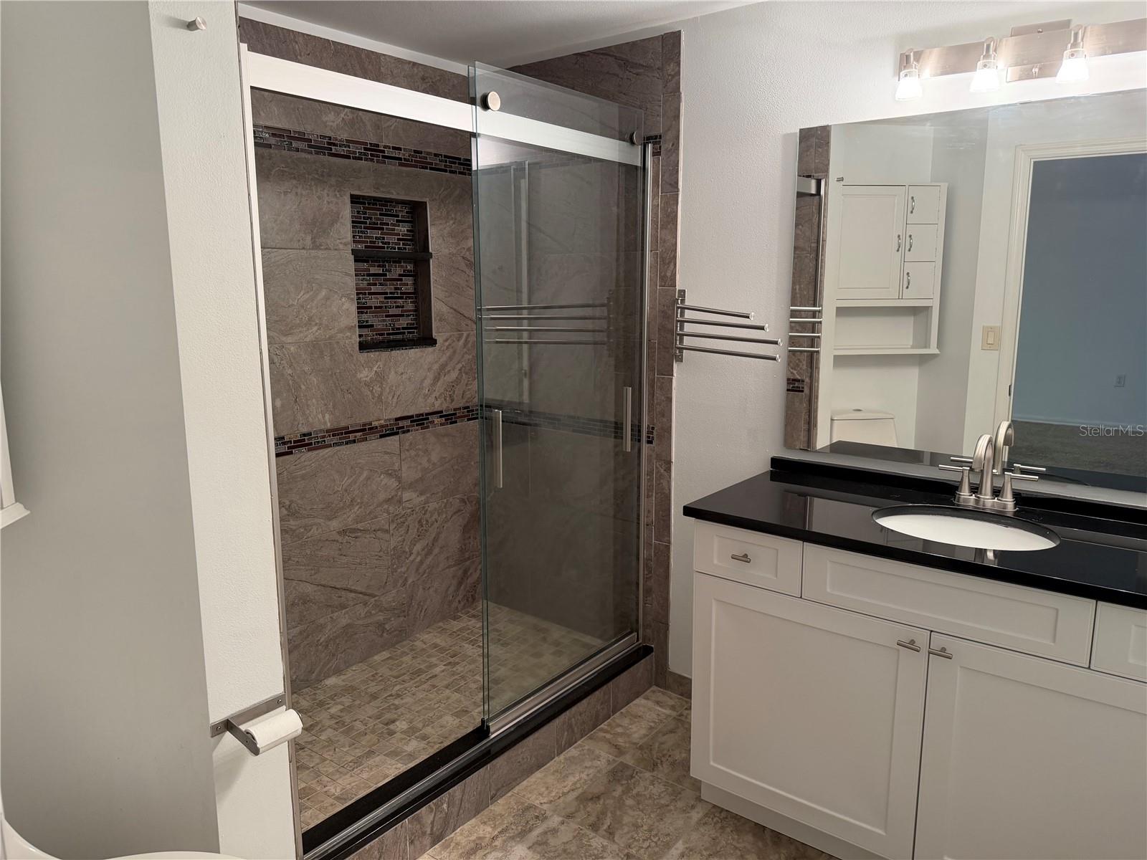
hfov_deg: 71.6
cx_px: 574
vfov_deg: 56.8
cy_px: 430
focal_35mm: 24
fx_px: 795
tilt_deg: -10.3
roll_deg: +0.5
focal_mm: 6.76
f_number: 1.78
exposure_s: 1/60
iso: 160
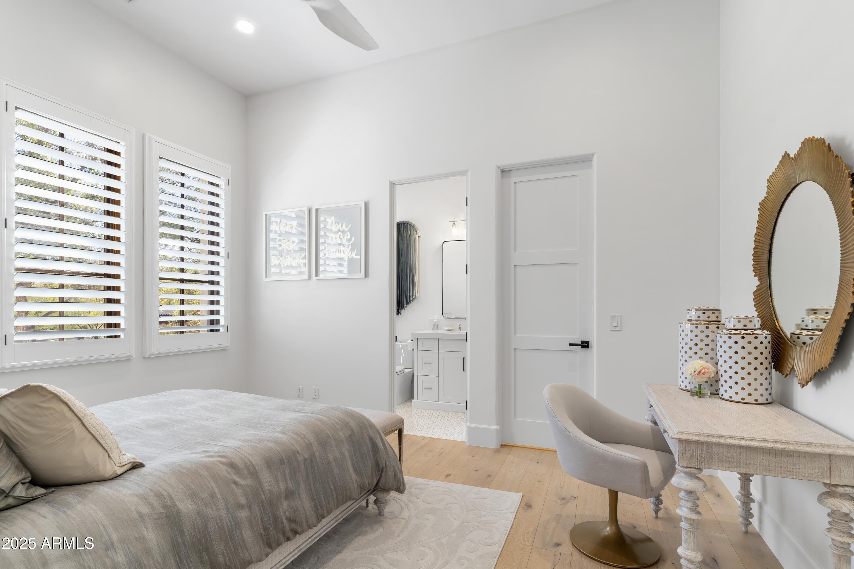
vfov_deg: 70.4
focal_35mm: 17
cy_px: 284
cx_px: 427
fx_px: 403
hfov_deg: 93.3
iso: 400
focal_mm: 17
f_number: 8
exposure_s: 1/30
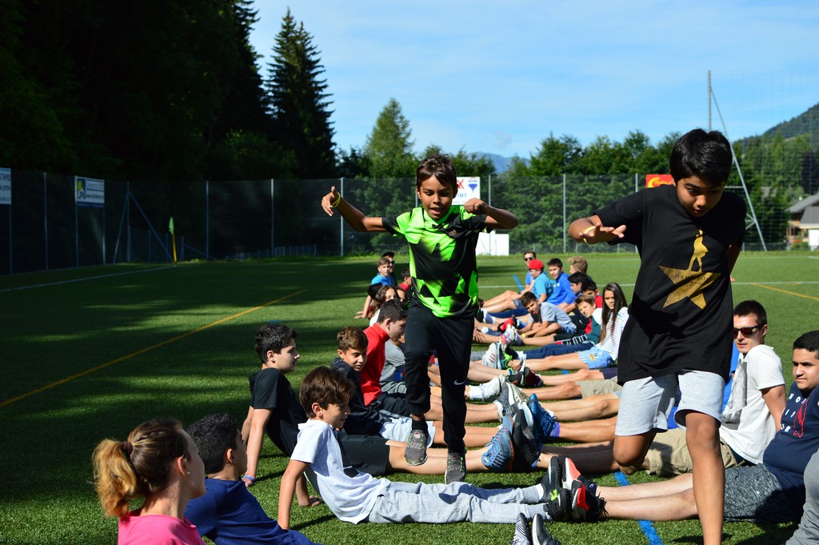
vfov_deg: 25.7
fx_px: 1193
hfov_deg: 37.9
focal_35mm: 52
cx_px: 410
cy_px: 272
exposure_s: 1/1600
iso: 100
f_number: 3.2
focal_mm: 35
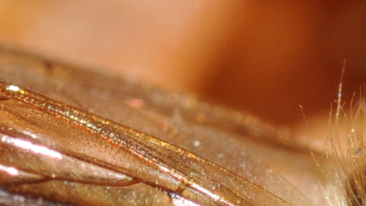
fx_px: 12583
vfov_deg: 0.9
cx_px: 672
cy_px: 541
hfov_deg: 1.7
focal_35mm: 1297
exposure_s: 1/60
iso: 200
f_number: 16
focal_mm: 105
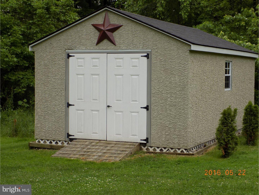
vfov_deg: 21.0
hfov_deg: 27.8
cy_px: 98
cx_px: 130
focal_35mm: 70
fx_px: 524
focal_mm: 12.5
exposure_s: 1/125
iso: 80
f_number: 4.2
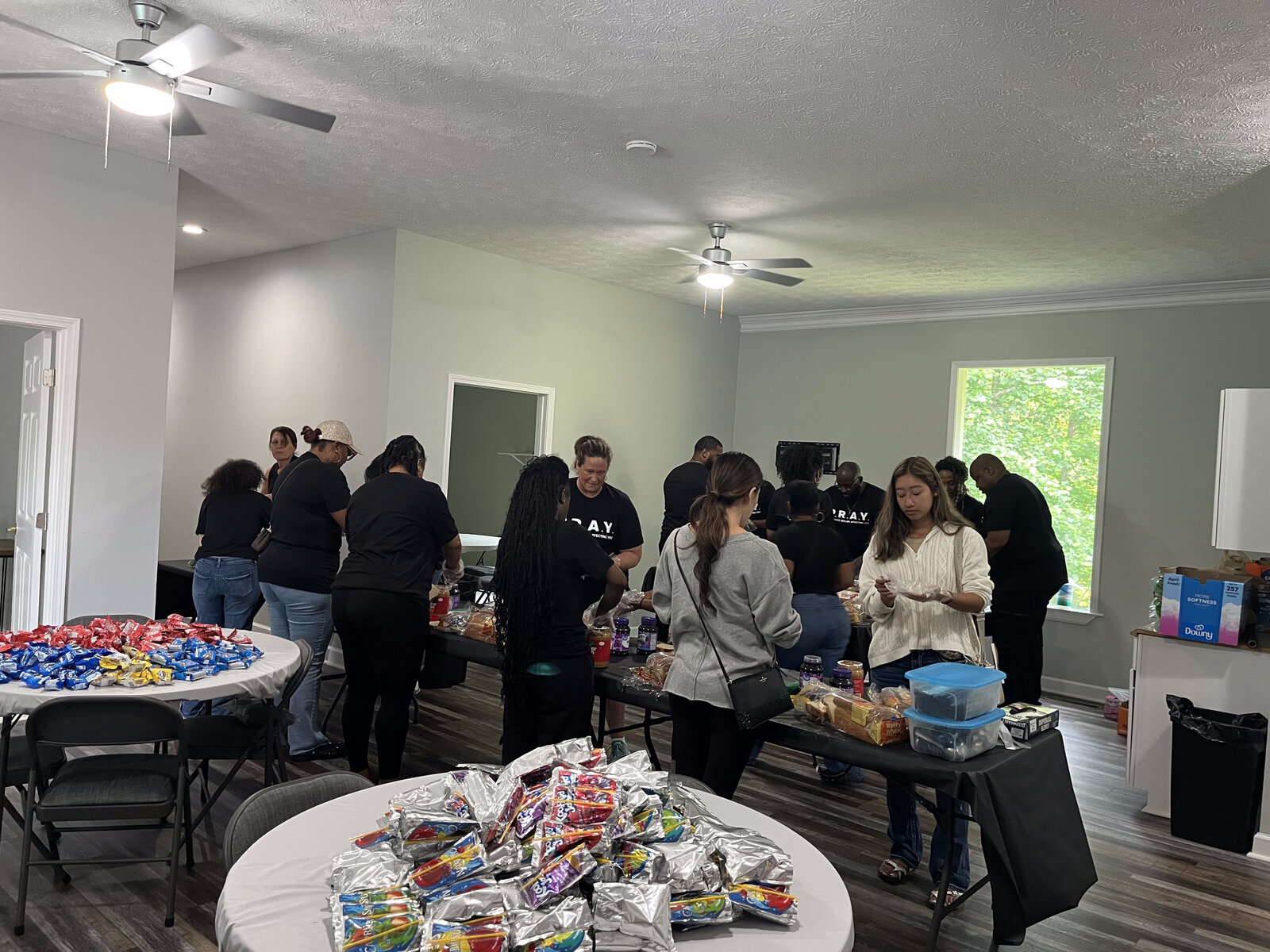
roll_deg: -3.3
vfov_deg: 53.1
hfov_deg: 67.3
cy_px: 476
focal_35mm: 26
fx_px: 954
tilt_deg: -1.1
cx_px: 635
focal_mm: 5.1
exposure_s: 1/60
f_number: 1.6
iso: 200
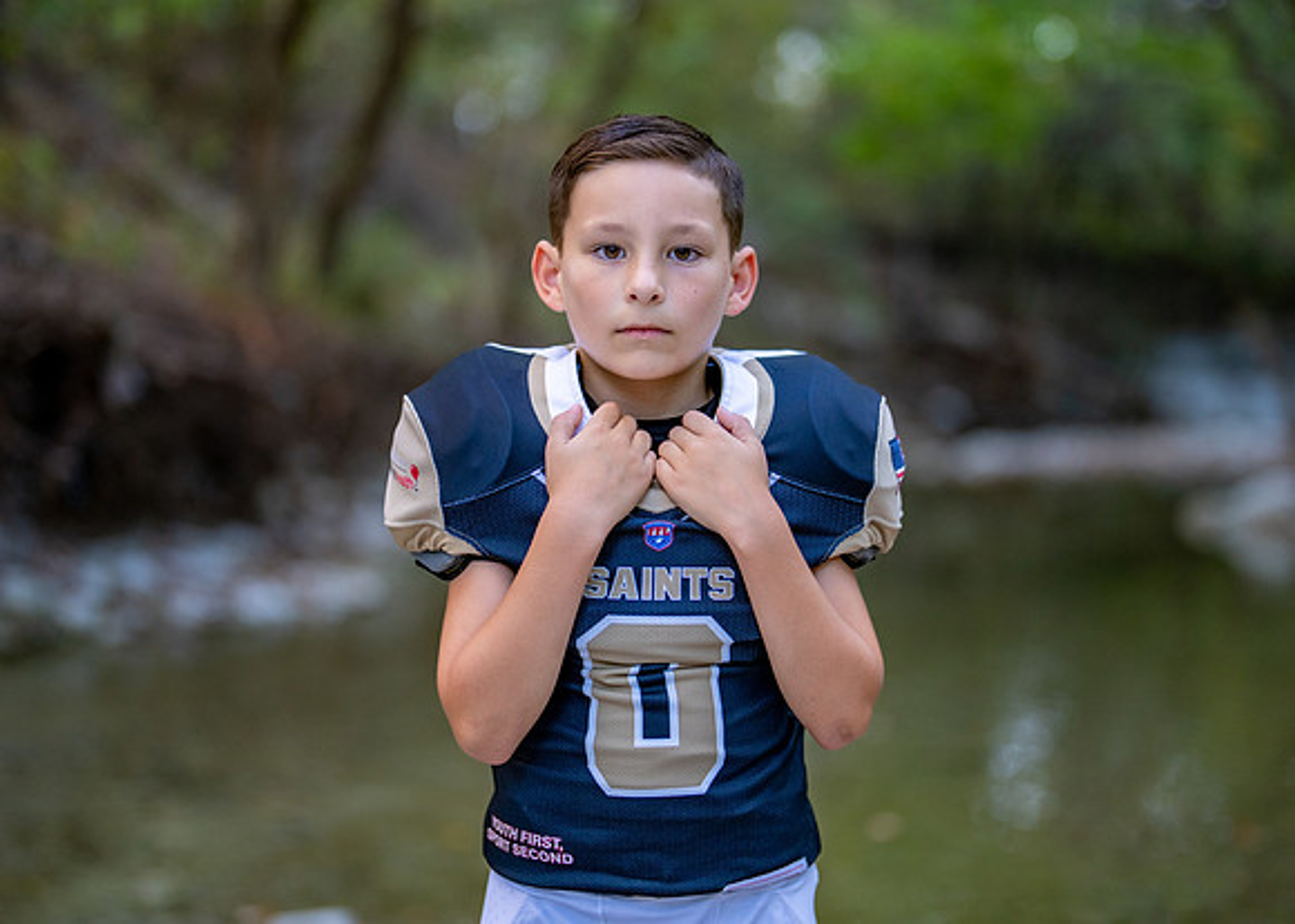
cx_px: 685
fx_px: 2444
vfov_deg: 21.4
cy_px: 464
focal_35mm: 66
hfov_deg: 29.7
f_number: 1.2
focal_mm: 50
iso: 400
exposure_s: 1/500
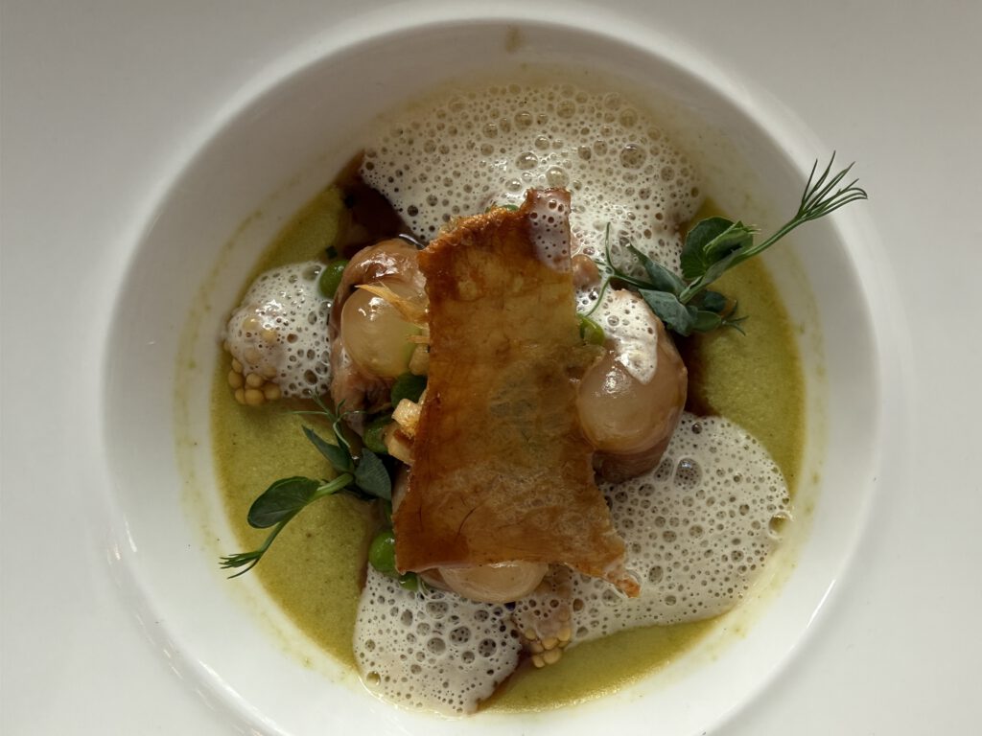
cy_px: 368
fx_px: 681
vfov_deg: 56.8
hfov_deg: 71.6
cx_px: 491
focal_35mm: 24
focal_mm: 2.22
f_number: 2.2
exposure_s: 1/100
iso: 125
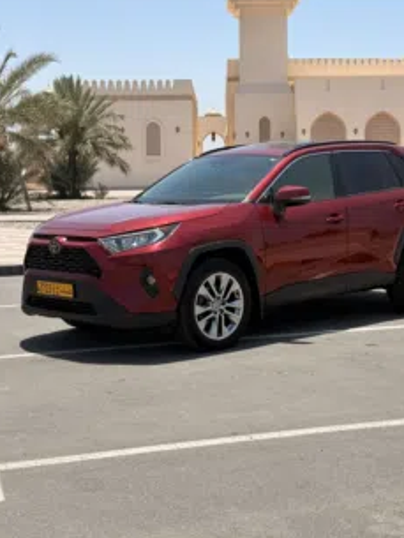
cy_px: 192
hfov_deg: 23.3
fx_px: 980
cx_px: 249
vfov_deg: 30.5
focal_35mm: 63
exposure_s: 1/3704
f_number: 1.78
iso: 80
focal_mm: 6.76
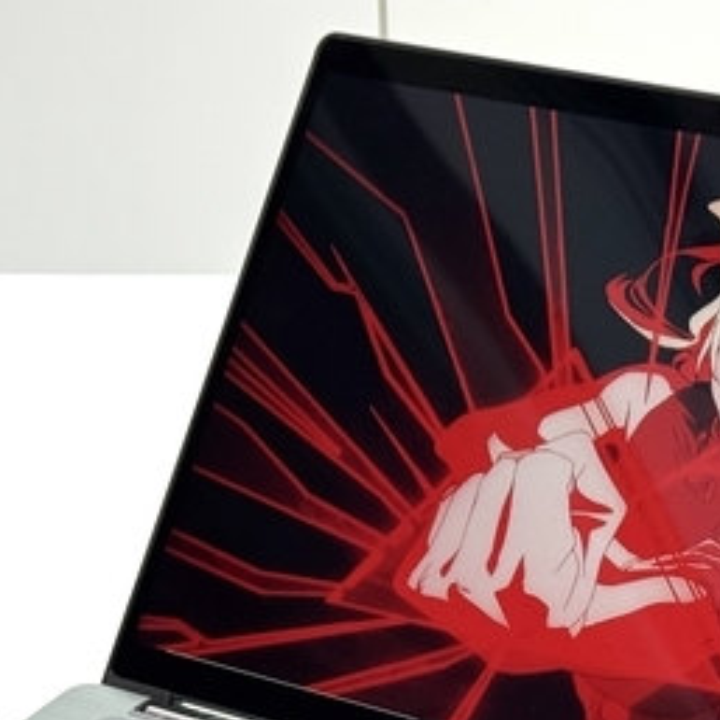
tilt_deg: -30.5
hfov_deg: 13.2
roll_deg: +3.4
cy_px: 762
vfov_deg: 13.0
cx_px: 445
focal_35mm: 132
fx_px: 3106
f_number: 1.78
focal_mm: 6.76
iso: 64
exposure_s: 1/100
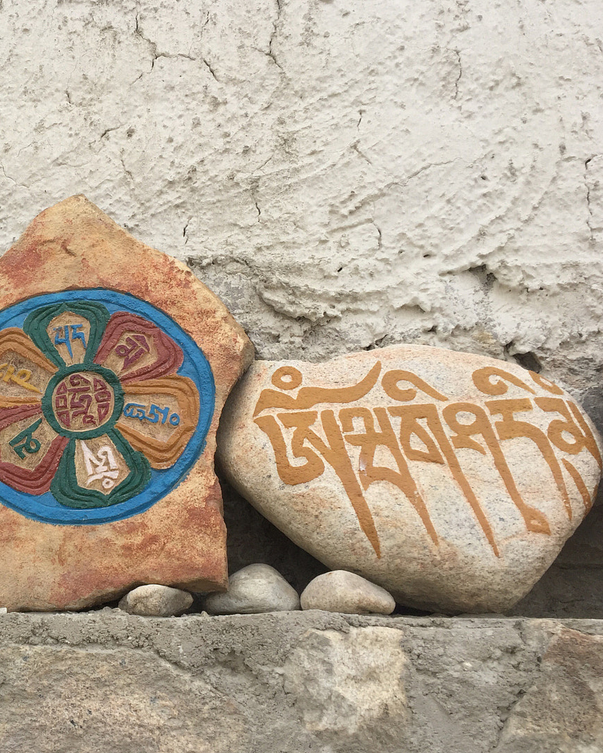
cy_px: 375
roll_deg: -1.6
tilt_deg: +16.7
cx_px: 65
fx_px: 937
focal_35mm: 42
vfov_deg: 43.8
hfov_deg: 33.8
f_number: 2.2
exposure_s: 1/1647
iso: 32
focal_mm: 4.15
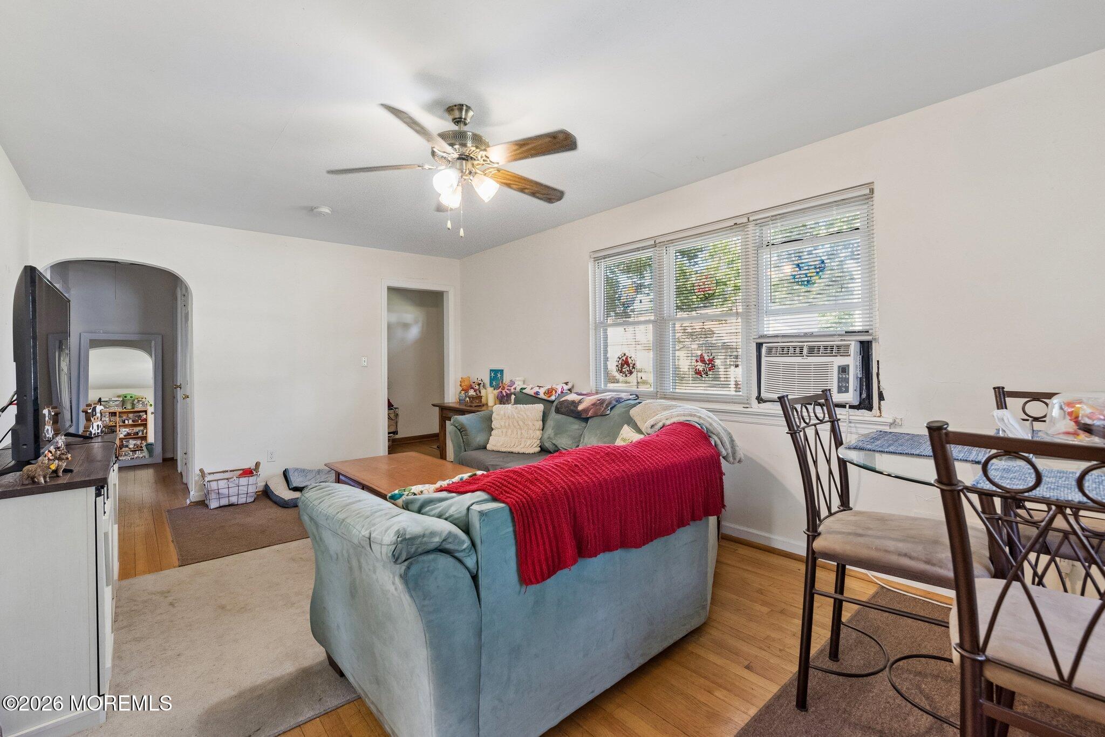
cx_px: 552
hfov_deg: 100.4
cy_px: 368
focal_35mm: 15
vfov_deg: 77.3
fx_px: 460
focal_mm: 15
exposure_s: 1/40
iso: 1250
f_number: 7.1
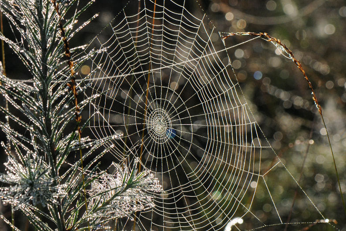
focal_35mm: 166
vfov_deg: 8.3
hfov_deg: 12.4
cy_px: 107
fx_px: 1593
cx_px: 163
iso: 400
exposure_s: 1/500
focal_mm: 85
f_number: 9
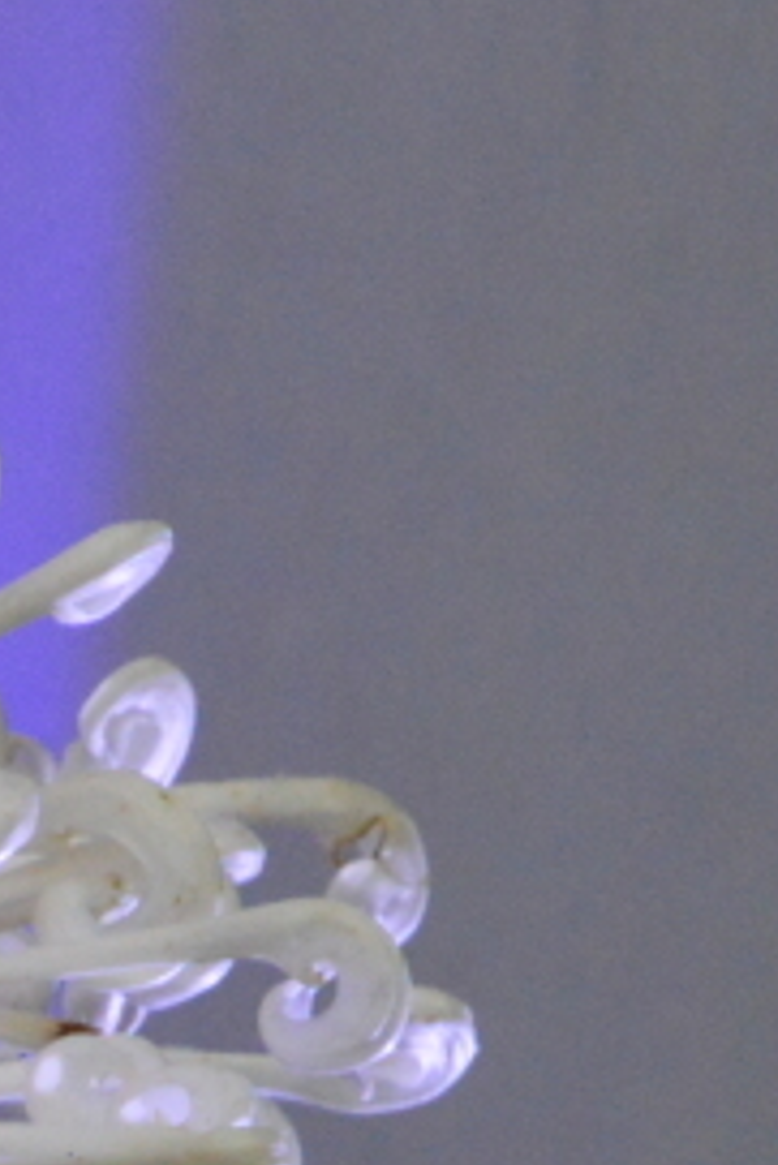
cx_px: -1126
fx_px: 28387
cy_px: 1361
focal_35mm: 877
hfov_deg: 1.6
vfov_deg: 2.3
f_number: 18
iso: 2800
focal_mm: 155
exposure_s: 1/250
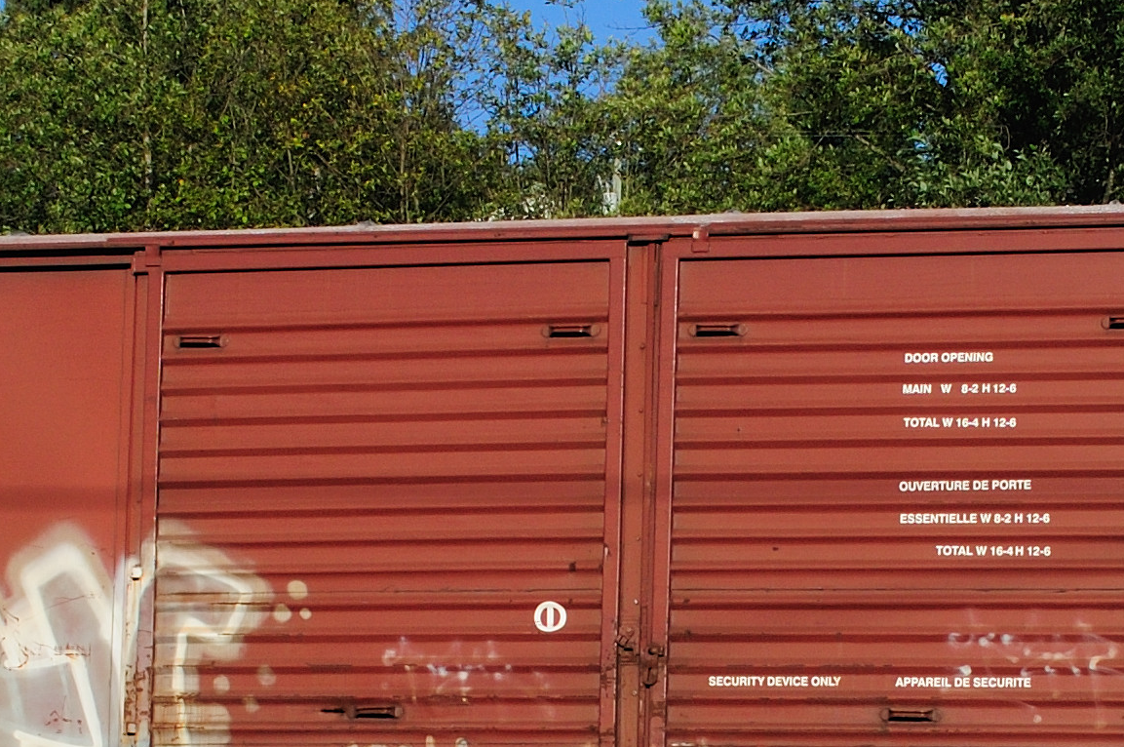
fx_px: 4522
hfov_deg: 14.1
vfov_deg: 9.4
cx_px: 760
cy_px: 744
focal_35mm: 145
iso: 200
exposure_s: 1/800
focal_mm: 26
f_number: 8
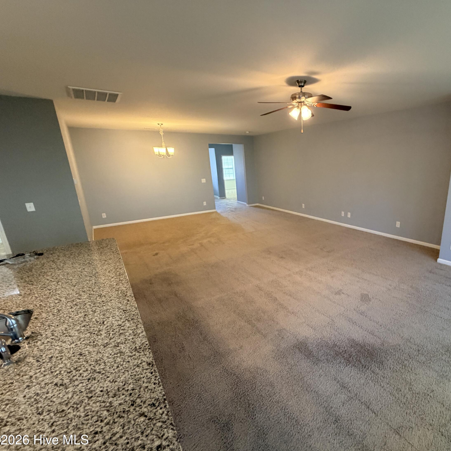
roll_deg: +2.3
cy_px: 229
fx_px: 251
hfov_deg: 81.2
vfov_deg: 84.0
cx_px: 299
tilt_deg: -14.3
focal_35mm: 17
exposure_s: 1/60
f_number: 2.2
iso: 320
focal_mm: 2.22
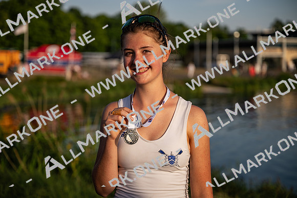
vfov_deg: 19.5
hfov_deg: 28.8
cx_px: 148
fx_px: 578
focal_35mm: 70
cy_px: 99
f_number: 2.8
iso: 64
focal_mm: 70
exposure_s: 1/1600
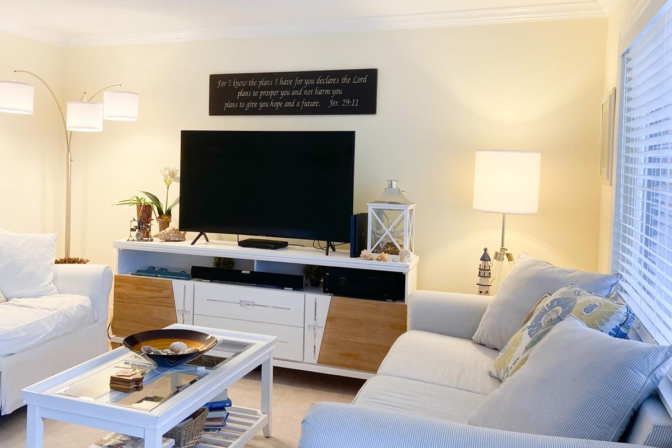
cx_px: 233
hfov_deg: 52.3
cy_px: 187
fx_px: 672
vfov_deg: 36.8
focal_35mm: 36
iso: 64
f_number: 1.8
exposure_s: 1/60
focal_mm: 4.25
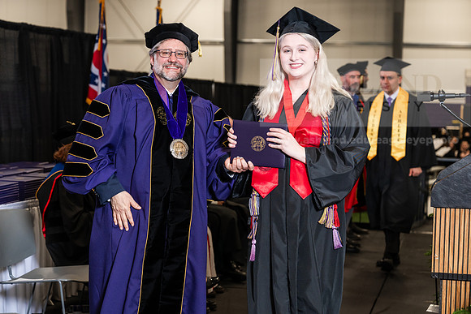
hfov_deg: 28.8
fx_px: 916
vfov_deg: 19.5
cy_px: 157
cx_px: 236
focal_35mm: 70
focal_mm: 70
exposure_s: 1/200
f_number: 4
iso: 1250
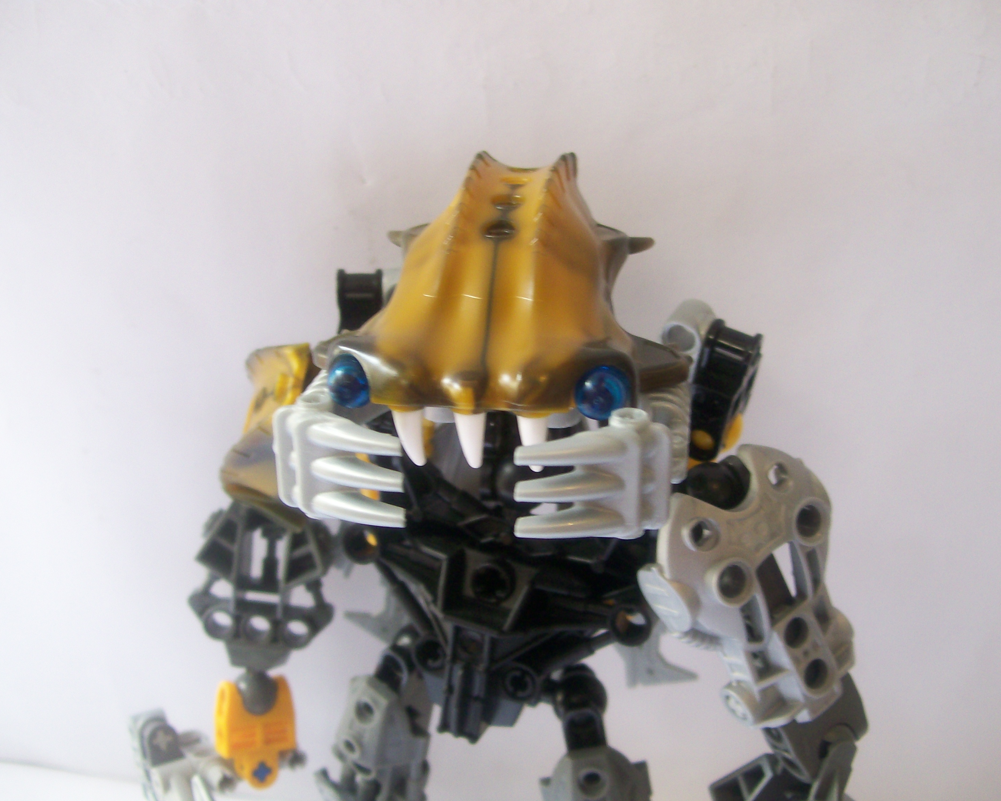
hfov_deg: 47.9
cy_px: 396
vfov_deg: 39.2
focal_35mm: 38
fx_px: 1126
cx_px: 494
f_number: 2.7
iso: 92
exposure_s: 1/32
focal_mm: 6
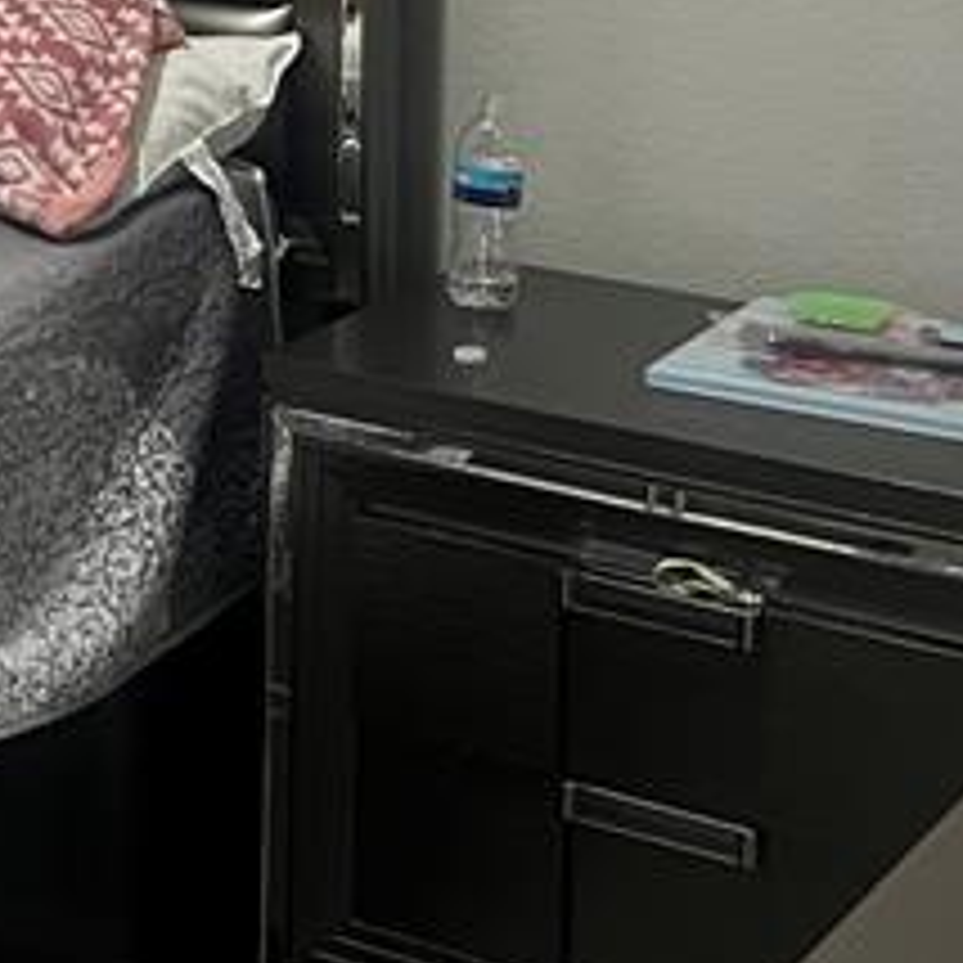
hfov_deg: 15.3
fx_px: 3462
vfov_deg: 15.1
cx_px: -176
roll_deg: +0.9
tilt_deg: -6.3
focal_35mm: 110
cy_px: -306
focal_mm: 5.7
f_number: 1.5
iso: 400
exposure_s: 1/60
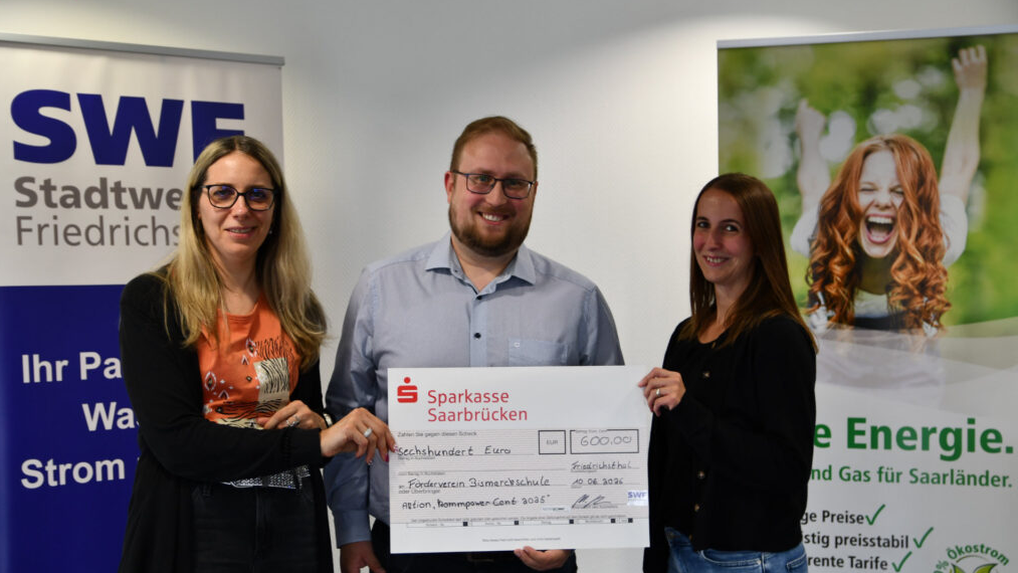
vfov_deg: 22.2
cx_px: 512
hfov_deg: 38.5
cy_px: 330
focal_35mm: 54
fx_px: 1458
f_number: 2.8
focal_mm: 34
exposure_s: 1/125
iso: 280
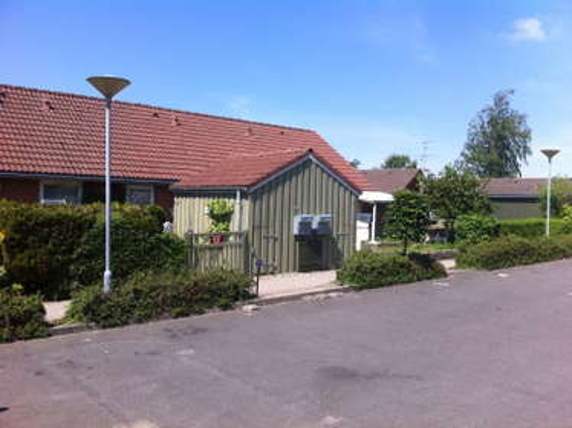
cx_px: 286
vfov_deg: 40.7
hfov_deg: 52.7
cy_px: 214
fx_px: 578
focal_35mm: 35
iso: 80
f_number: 2.8
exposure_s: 1/1117
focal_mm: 3.85
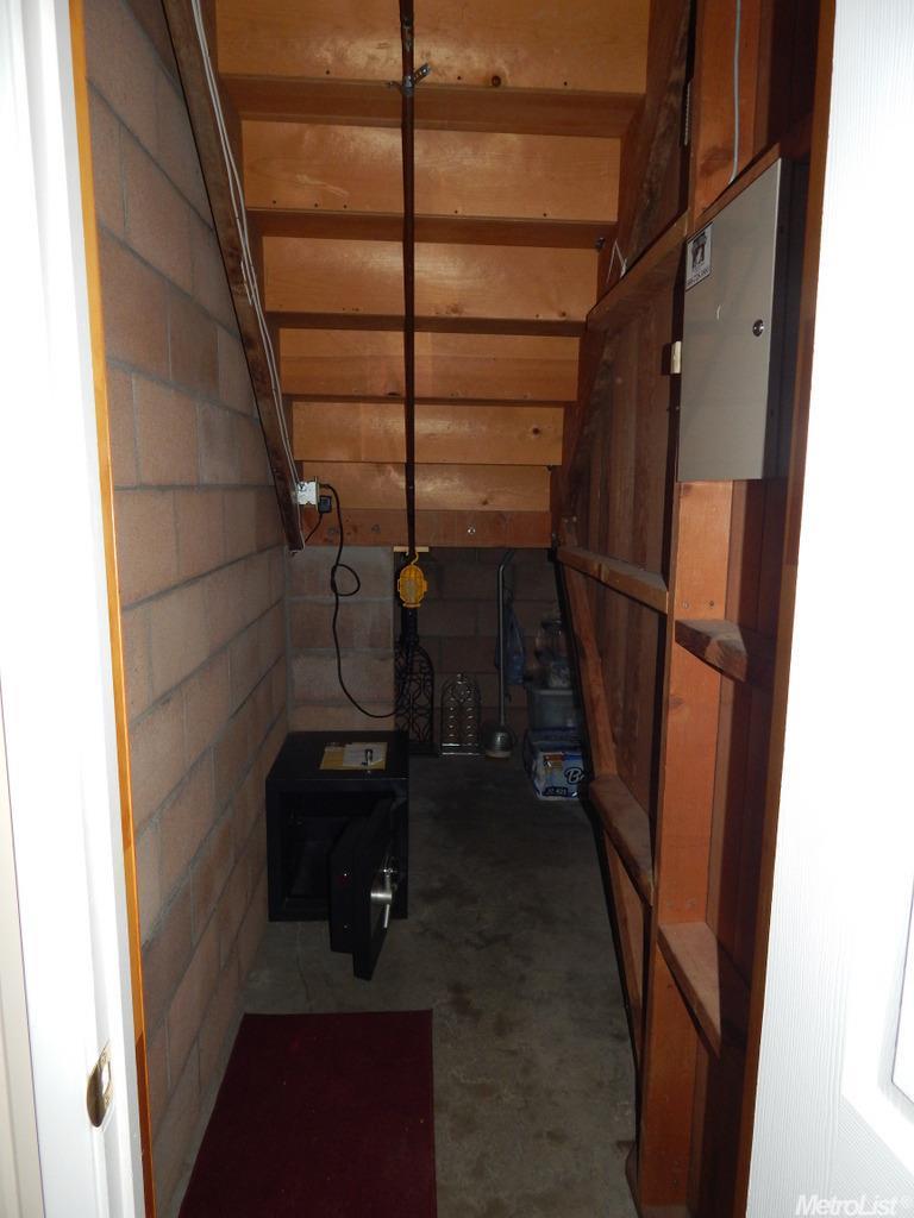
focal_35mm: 22
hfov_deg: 61.1
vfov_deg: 76.4
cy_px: 609
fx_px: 775
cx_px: 457
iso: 200
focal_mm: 4
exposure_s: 1/30
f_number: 3
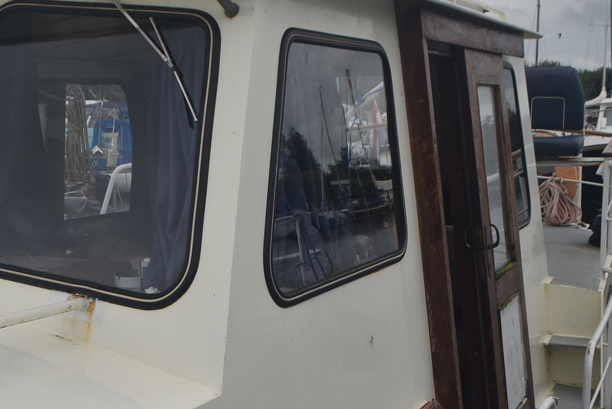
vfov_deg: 22.6
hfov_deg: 33.9
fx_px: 1004
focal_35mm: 59
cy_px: 351
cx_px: 325
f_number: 9
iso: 200
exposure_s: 1/320
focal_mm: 18
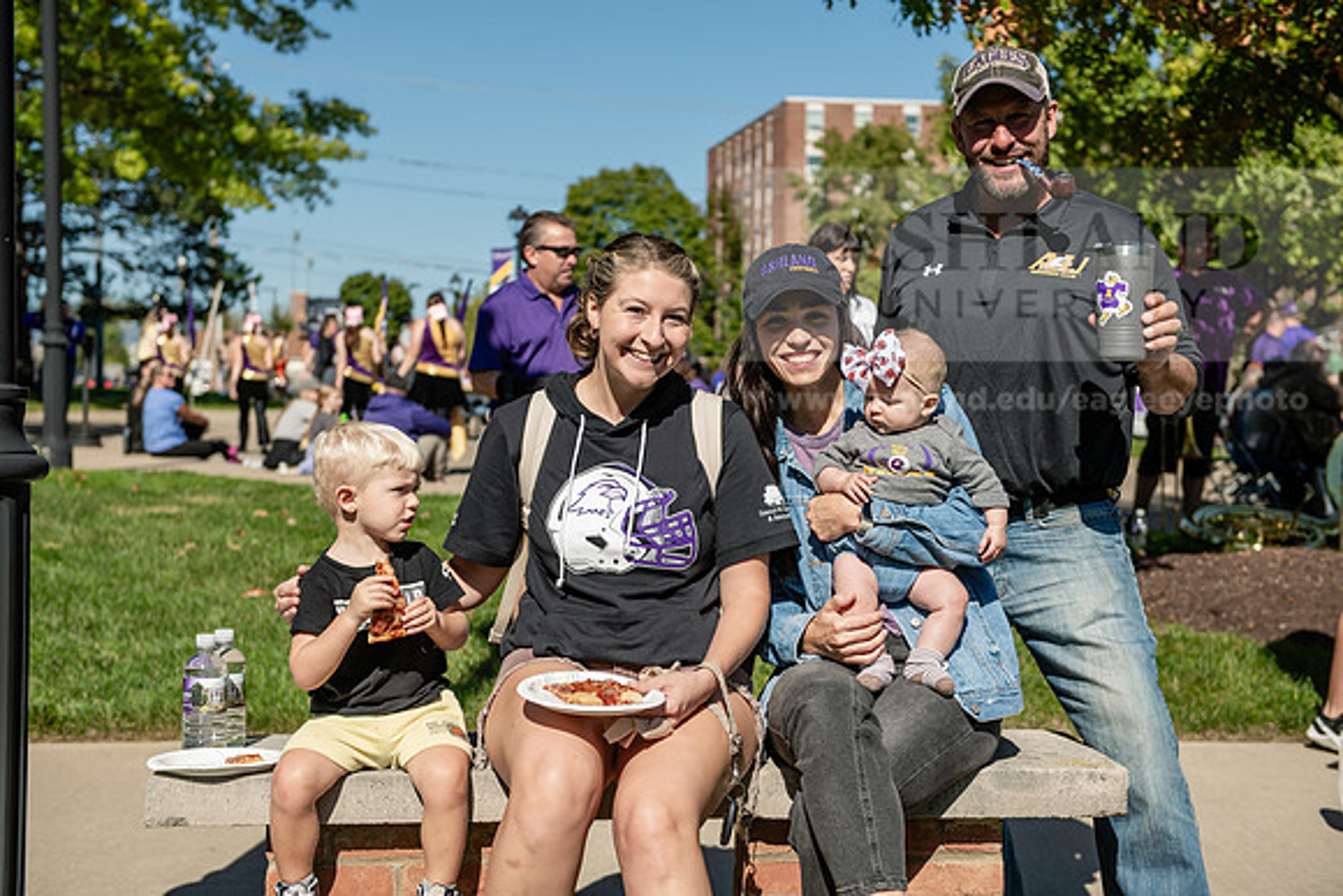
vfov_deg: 24.6
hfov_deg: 36.2
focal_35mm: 55
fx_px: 2052
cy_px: 448
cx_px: 672
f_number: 4
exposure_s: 1/640
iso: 50
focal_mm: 55
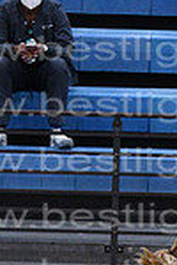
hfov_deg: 2.4
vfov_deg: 3.6
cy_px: 247
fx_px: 4270
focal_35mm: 579
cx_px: 210
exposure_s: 1/1250
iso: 6400
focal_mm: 100
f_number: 3.2
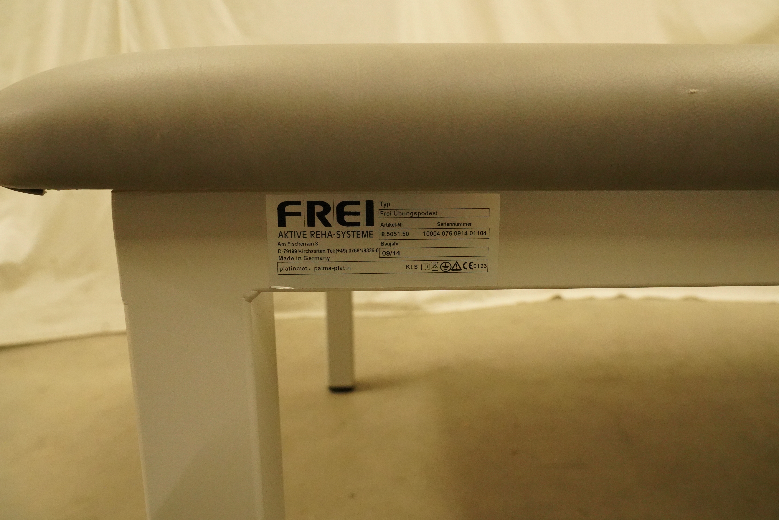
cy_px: 254
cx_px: 400
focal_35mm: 25
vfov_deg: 51.3
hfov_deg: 71.5
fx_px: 541
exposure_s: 1/100
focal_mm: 24
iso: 12800
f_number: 7.1
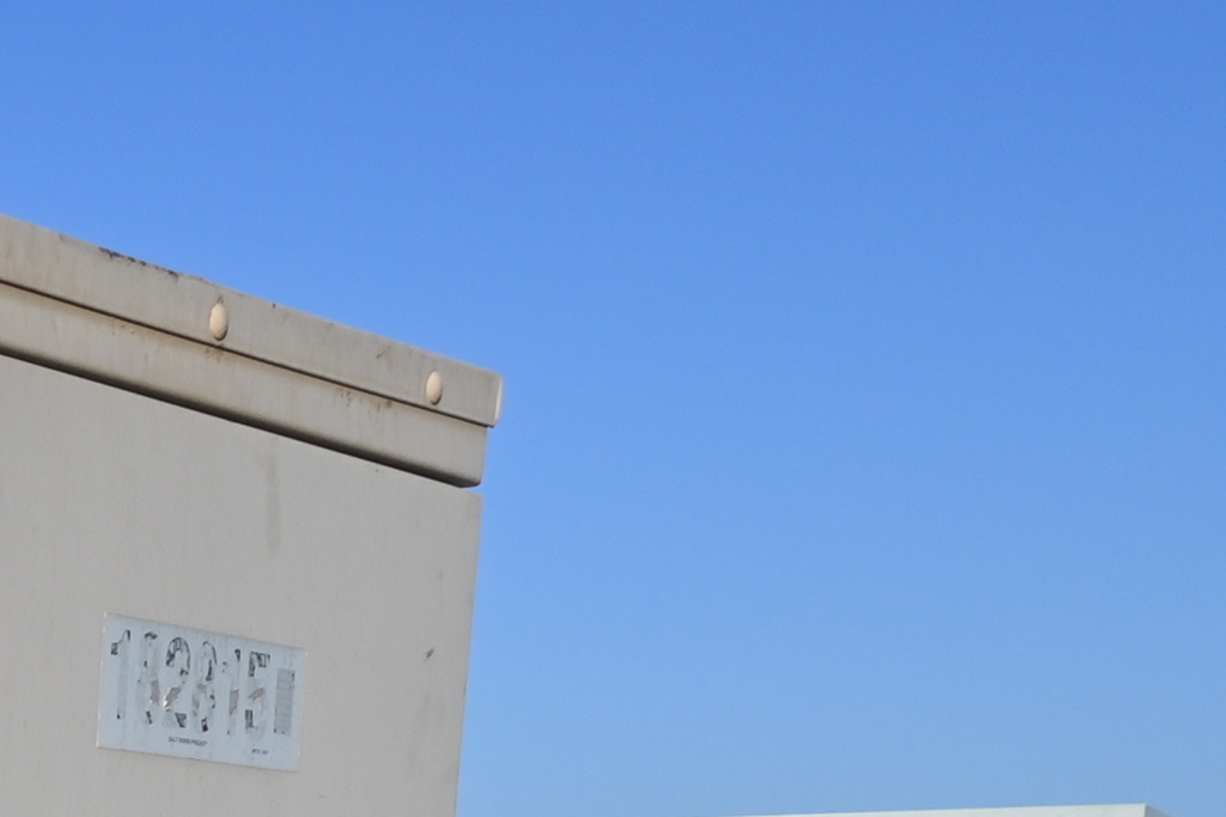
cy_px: 1903
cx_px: -1225
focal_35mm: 115
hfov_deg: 14.7
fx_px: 3915
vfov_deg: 10.4
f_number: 7.1
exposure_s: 1/400
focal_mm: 16
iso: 100
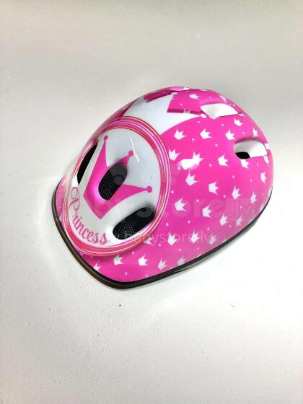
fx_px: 327
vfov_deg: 63.4
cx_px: 152
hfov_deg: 49.7
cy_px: 202
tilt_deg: -51.6
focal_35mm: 28
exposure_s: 1/100
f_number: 1.8
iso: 25
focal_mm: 3.99
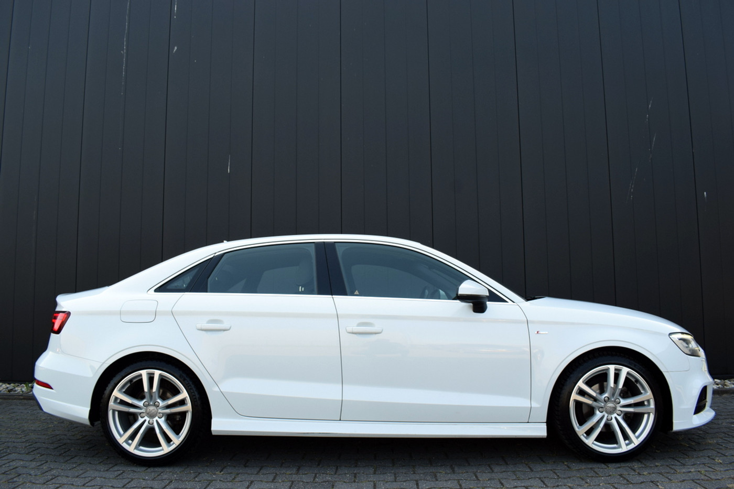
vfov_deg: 47.9
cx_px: 367
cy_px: 244
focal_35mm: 27
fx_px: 550
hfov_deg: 67.4
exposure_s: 1/250
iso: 400
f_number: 8
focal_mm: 18
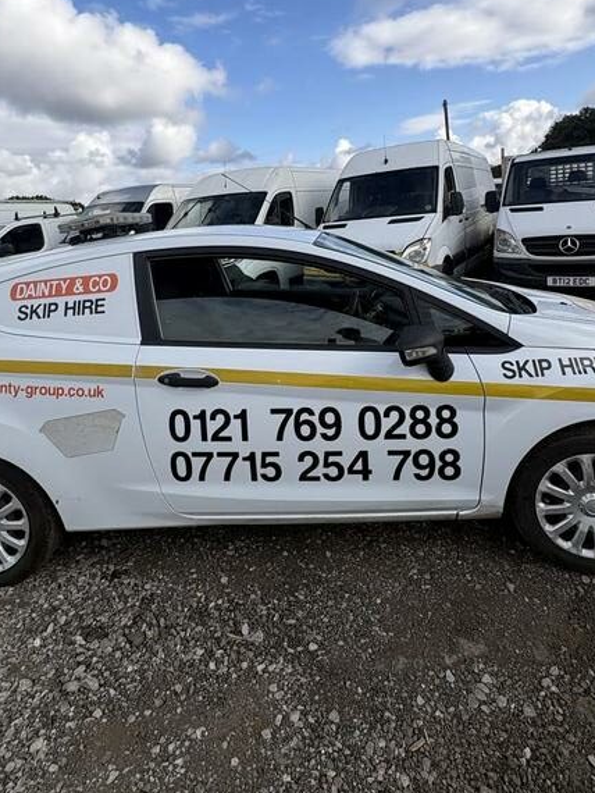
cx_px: 298
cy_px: 269
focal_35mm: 22
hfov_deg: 61.1
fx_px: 504
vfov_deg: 74.2
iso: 50
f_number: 2.2
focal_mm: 2.22
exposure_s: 1/1880
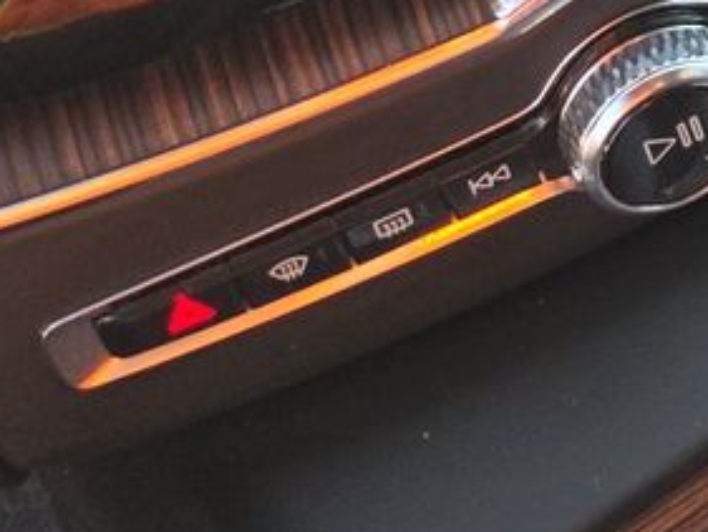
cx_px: 1701
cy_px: -784
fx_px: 2680
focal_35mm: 131
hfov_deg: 12.1
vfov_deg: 9.8
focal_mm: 6.5
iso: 21
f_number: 1.4
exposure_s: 1/100
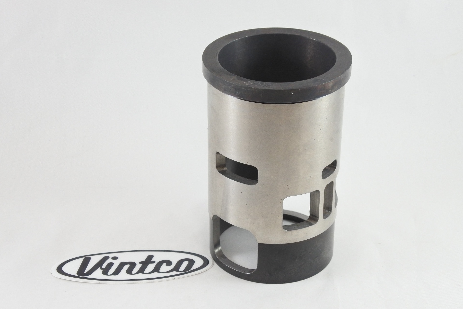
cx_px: 230
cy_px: 156
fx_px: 823
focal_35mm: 64
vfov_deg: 21.2
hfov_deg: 31.4
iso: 720
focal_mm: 23.6
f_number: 5
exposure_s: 1/125
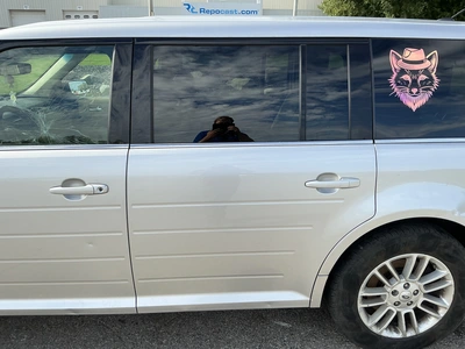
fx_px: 376
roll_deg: -2.1
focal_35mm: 28
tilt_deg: -15.8
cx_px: 232
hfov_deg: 63.4
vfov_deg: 49.7
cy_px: 174
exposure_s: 1/944
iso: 25
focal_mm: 3
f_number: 1.8
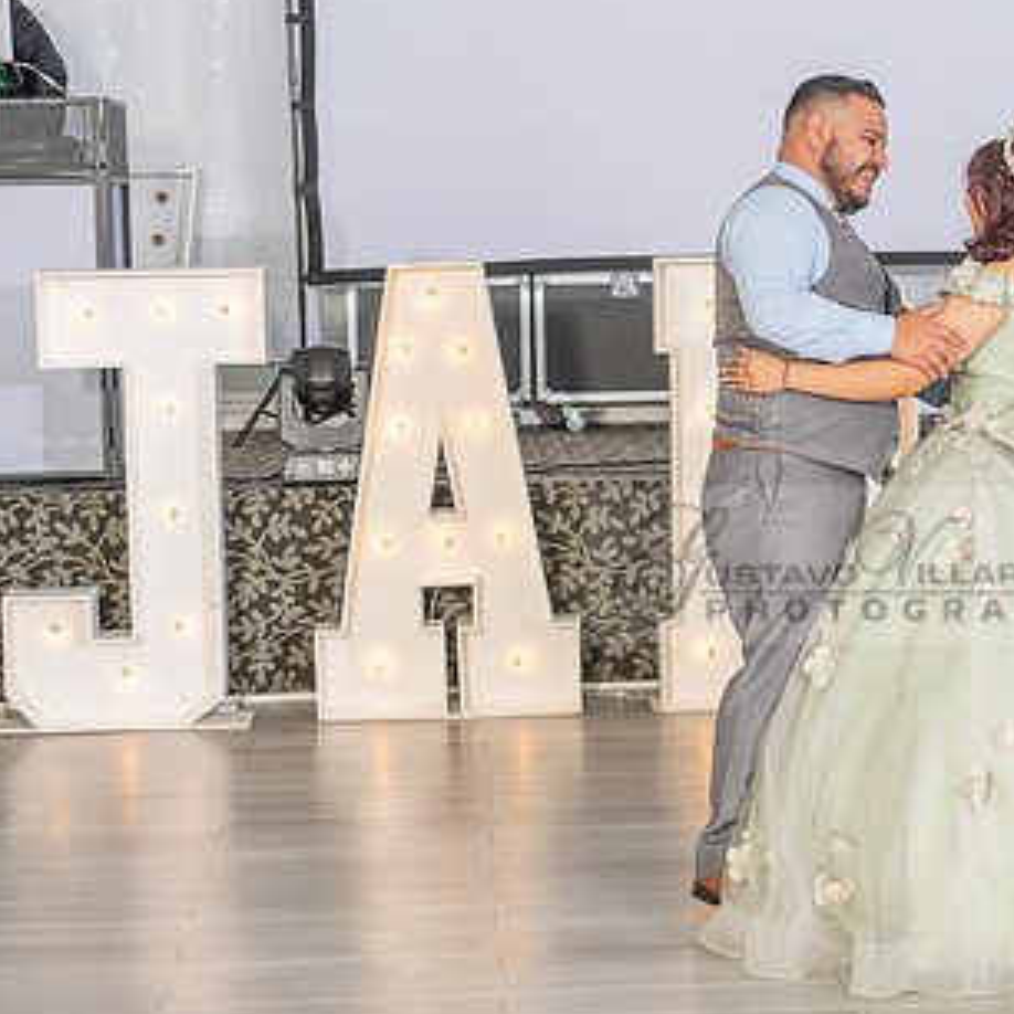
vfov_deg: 19.5
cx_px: 726
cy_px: 468
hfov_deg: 19.4
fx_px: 2950
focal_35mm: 89
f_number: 3.5
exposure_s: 1/160
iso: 500
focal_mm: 48
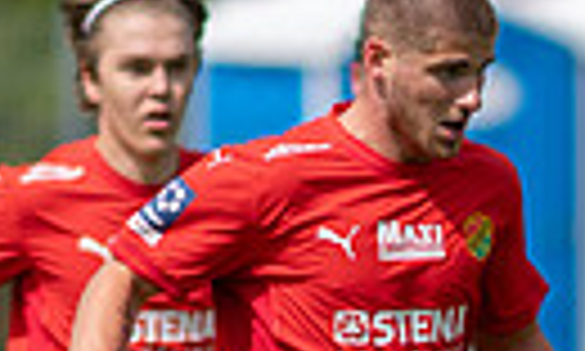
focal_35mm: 2466
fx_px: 38880
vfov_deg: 0.5
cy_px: 620
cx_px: 483
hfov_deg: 0.9
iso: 100
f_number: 3.2
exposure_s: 1/2000
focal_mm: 300
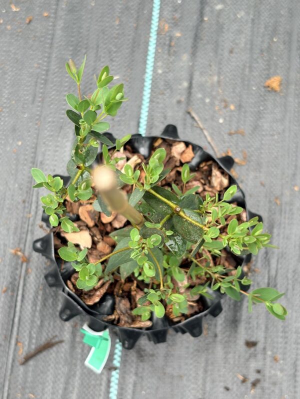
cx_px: 150
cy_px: 200
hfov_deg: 28.0
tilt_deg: -76.5
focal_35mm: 52
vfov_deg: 36.8
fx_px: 601
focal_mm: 5.96
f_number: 1.6
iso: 50
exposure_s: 1/591
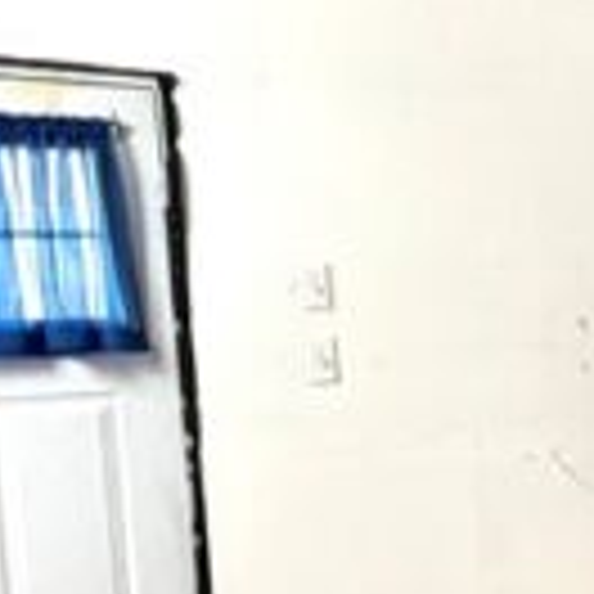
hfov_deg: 18.5
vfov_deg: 23.0
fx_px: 1456
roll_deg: +4.1
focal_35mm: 75
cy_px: 396
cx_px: 1044
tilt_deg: -2.4
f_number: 2.2
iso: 320
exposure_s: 1/99
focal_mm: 2.22
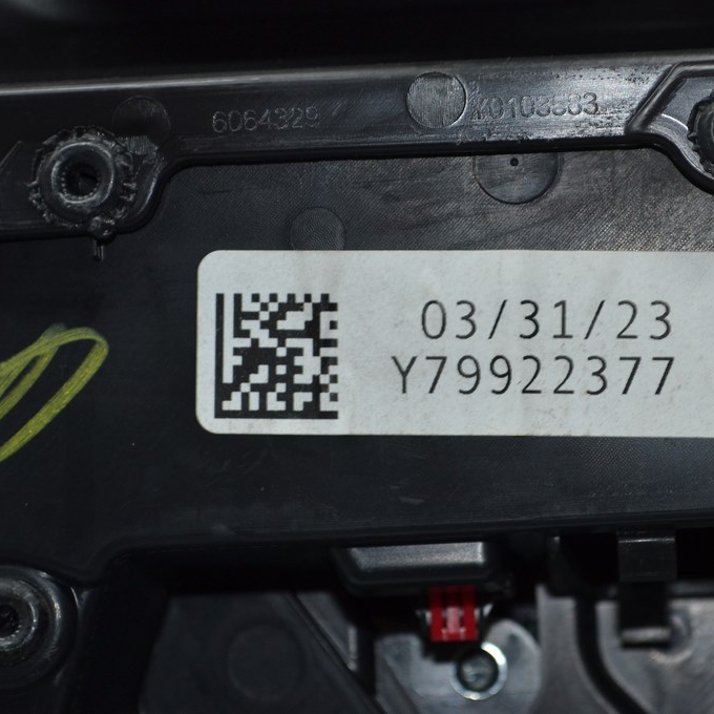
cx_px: 447
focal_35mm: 106
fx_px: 2465
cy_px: 356
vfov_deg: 16.5
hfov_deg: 16.5
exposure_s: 1/60
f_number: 5.6
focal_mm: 55
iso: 280
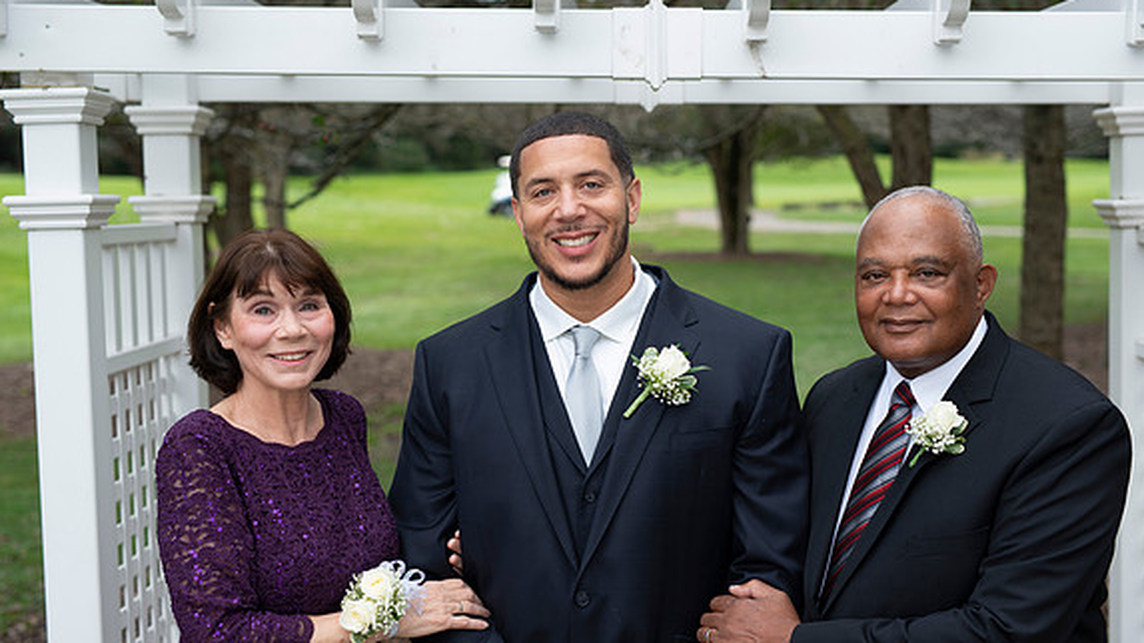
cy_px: 358
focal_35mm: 53
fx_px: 1607
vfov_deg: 22.6
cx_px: 577
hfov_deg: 39.2
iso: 100
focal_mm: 50
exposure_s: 1/250
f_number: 3.2
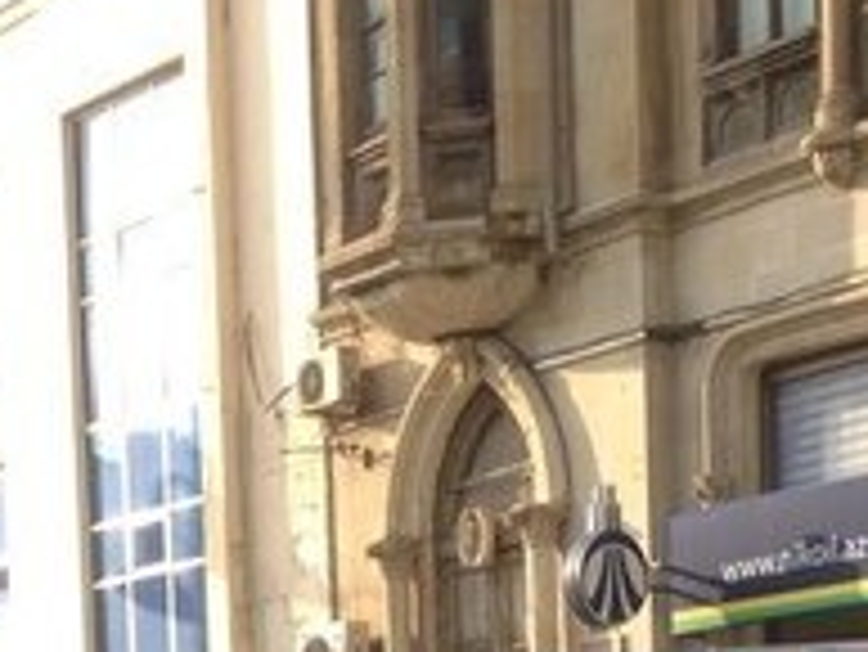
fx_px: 2835
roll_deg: +1.4
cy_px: 1059
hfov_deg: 17.3
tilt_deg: -0.7
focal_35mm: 113
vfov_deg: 12.3
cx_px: 198
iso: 50
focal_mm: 4.12
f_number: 2.4
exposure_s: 1/354
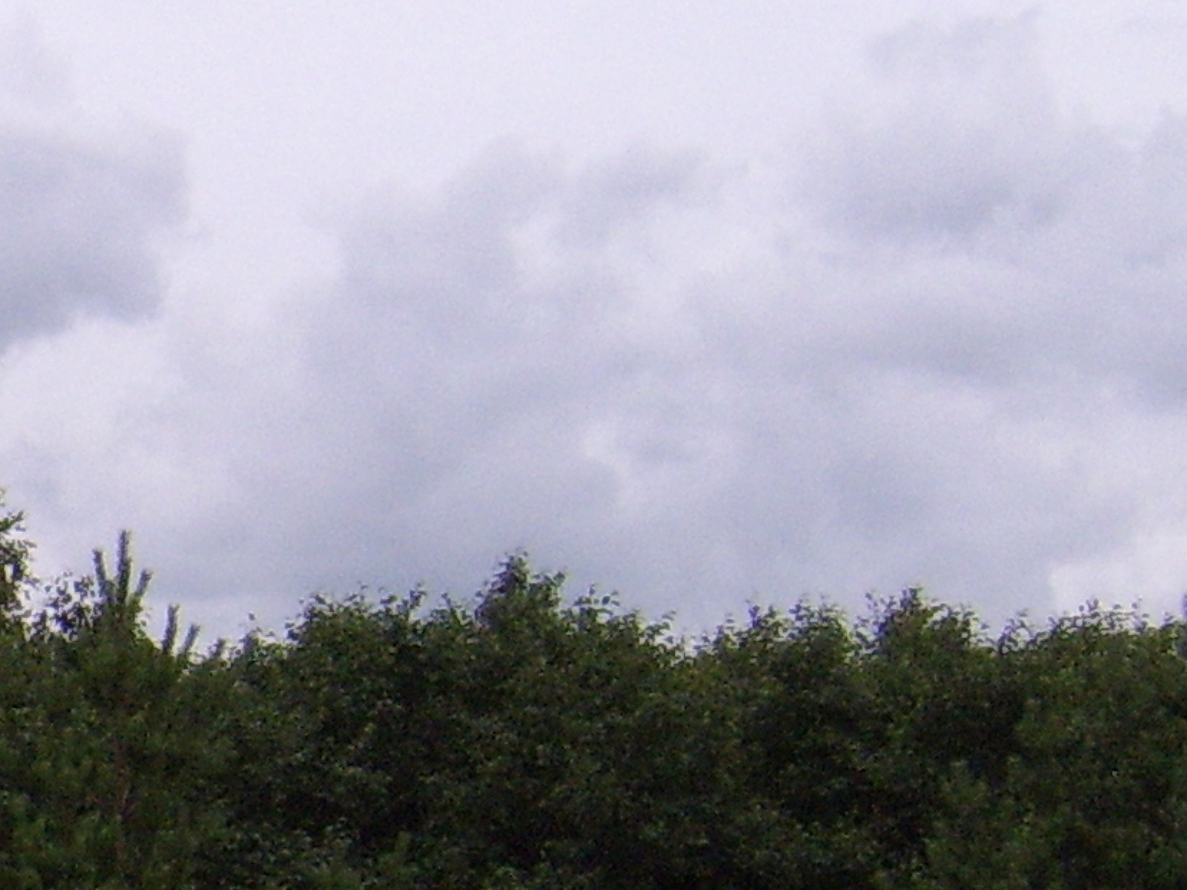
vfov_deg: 12.7
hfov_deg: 14.9
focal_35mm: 115
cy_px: 932
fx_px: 3943
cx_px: -968
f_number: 6.7
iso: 400
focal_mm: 8.13
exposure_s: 1/1682
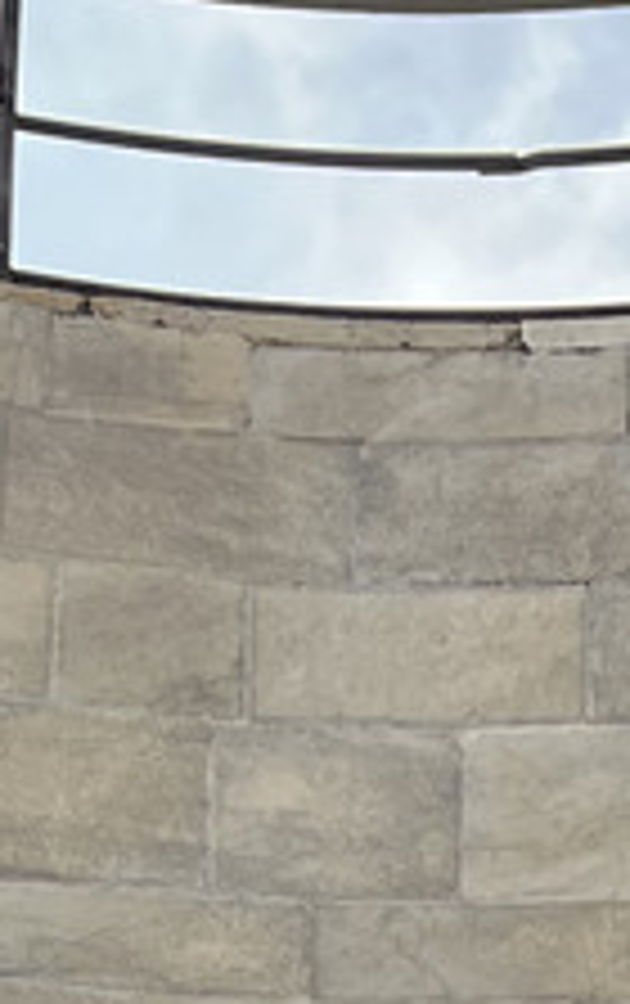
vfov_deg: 11.5
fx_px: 4053
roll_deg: +0.0
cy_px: 2472
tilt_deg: +11.4
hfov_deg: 8.8
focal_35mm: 148
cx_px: 819
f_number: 1.5
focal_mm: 5.7
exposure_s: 1/2841
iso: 50
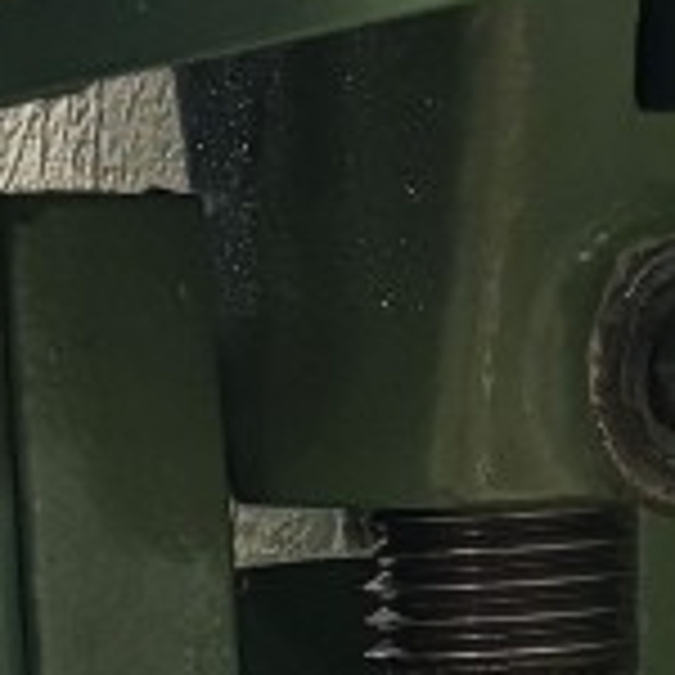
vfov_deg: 7.4
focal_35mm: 204
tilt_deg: -18.8
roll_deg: +1.9
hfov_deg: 8.6
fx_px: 4501
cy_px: 2124
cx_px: 274
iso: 400
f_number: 1.6
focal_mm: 5.96
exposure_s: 1/60
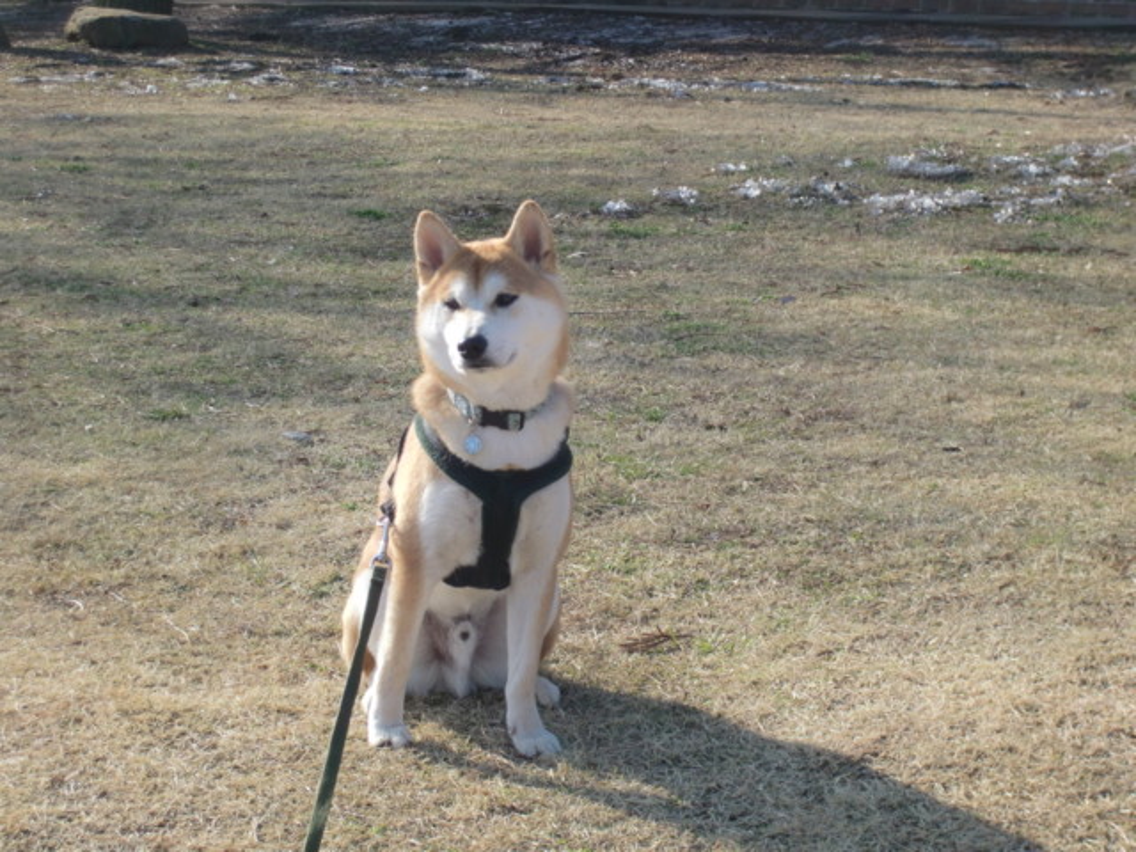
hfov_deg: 17.6
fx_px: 3676
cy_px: 426
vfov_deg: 13.2
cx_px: 568
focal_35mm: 112
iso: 64
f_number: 5.8
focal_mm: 19.6
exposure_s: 1/200
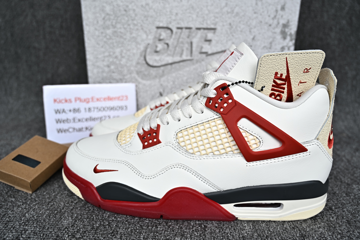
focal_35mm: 30
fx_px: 300
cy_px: 120
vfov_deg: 43.6
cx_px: 180
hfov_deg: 61.9
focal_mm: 30
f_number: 5.6
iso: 125
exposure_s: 1/30
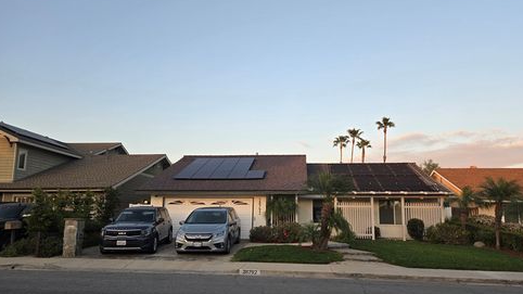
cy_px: 170
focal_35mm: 26
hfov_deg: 71.9
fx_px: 361
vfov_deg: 44.2
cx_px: 260
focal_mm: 5.4
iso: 25
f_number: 1.8
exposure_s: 1/180
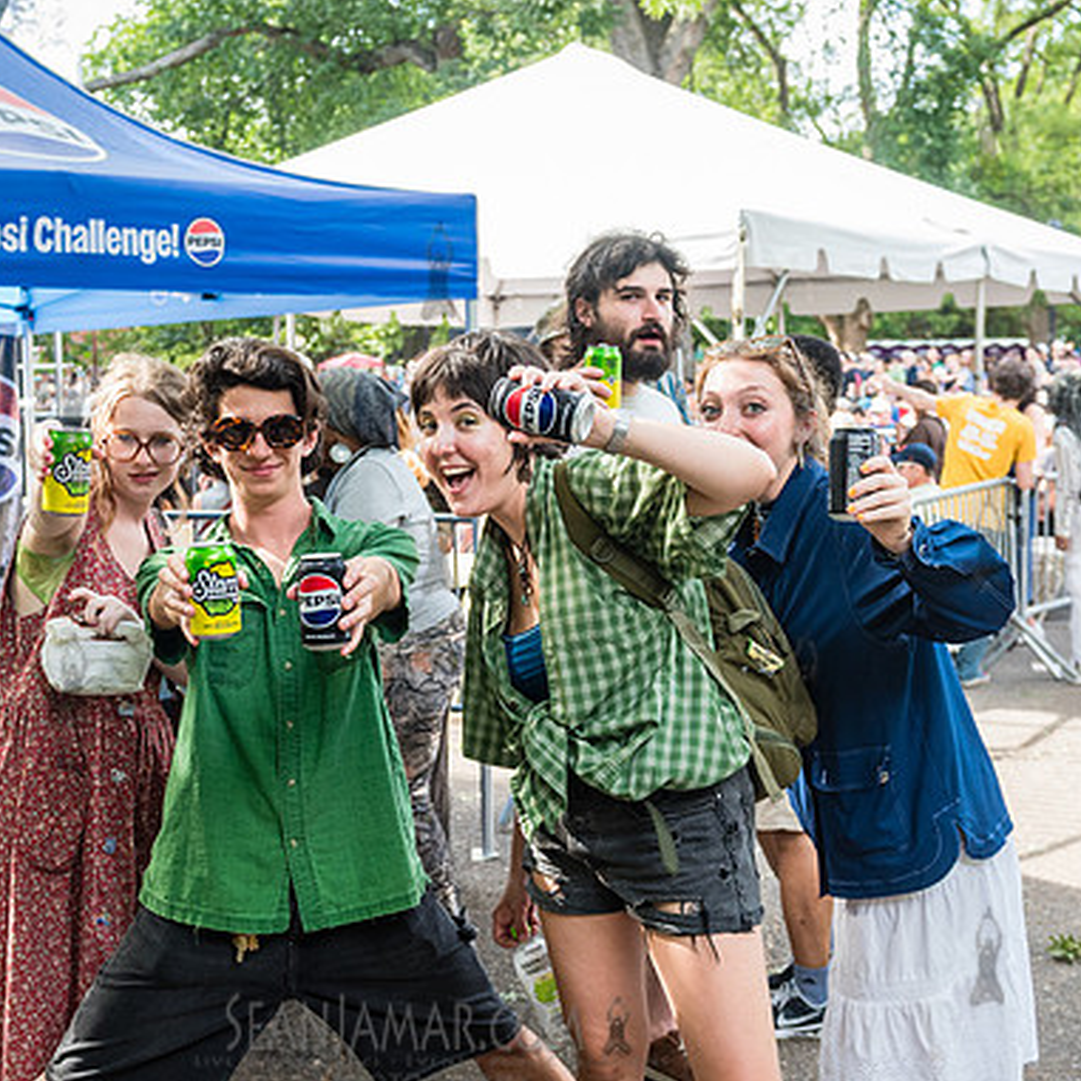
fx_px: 1873
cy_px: 582
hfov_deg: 32.1
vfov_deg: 32.2
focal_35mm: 53
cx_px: 425
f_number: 3.5
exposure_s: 1/400
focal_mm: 31
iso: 800
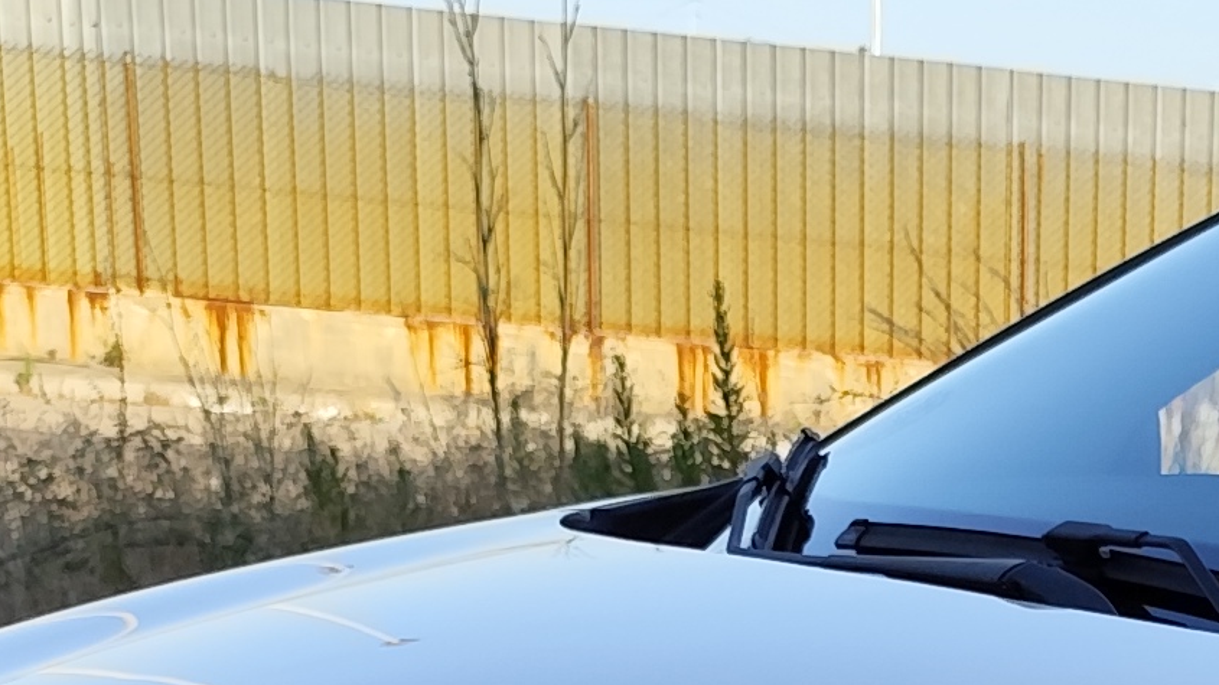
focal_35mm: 121
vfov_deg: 8.9
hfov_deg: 16.1
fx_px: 3910
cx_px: 1887
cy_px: 1744
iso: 50
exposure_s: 1/603
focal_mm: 6.14
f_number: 1.65
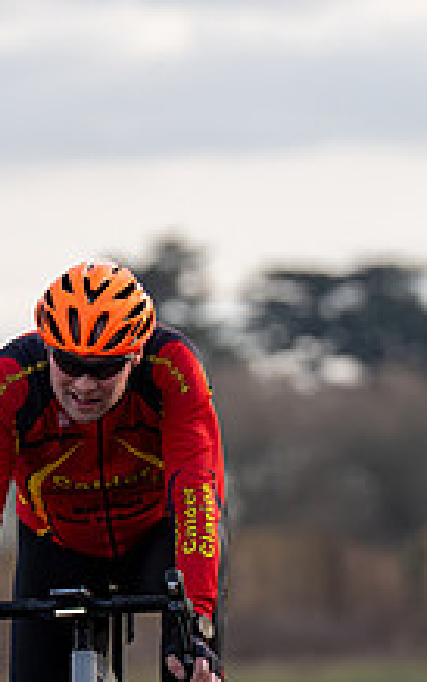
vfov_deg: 3.9
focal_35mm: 541
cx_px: 72
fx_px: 10066
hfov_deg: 2.4
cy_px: 400
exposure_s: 1/800
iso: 160
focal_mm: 200
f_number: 4
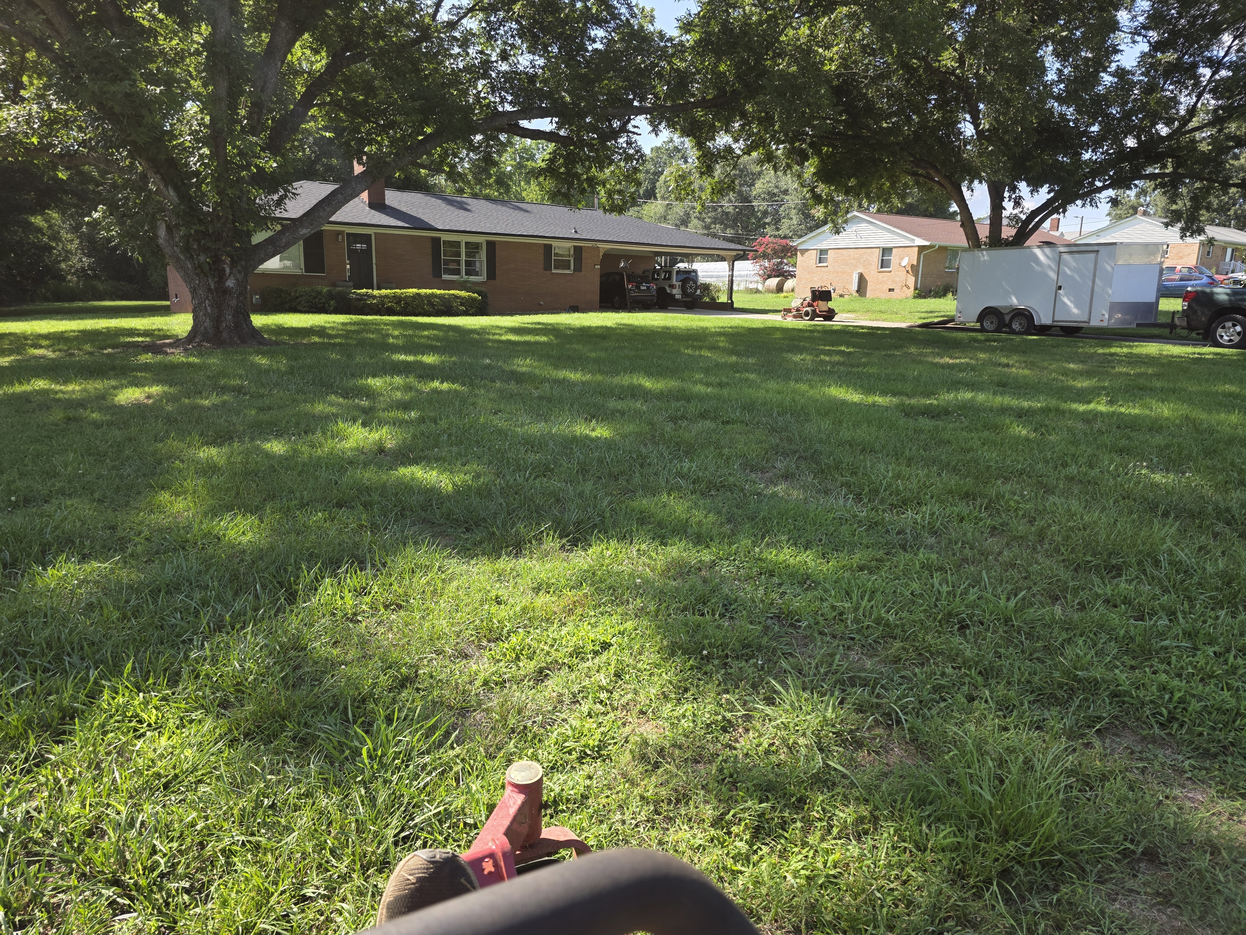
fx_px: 828
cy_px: 468
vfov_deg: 58.9
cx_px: 623
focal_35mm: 23
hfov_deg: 73.9
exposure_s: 1/1422
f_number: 1.7
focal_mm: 6.3
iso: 80
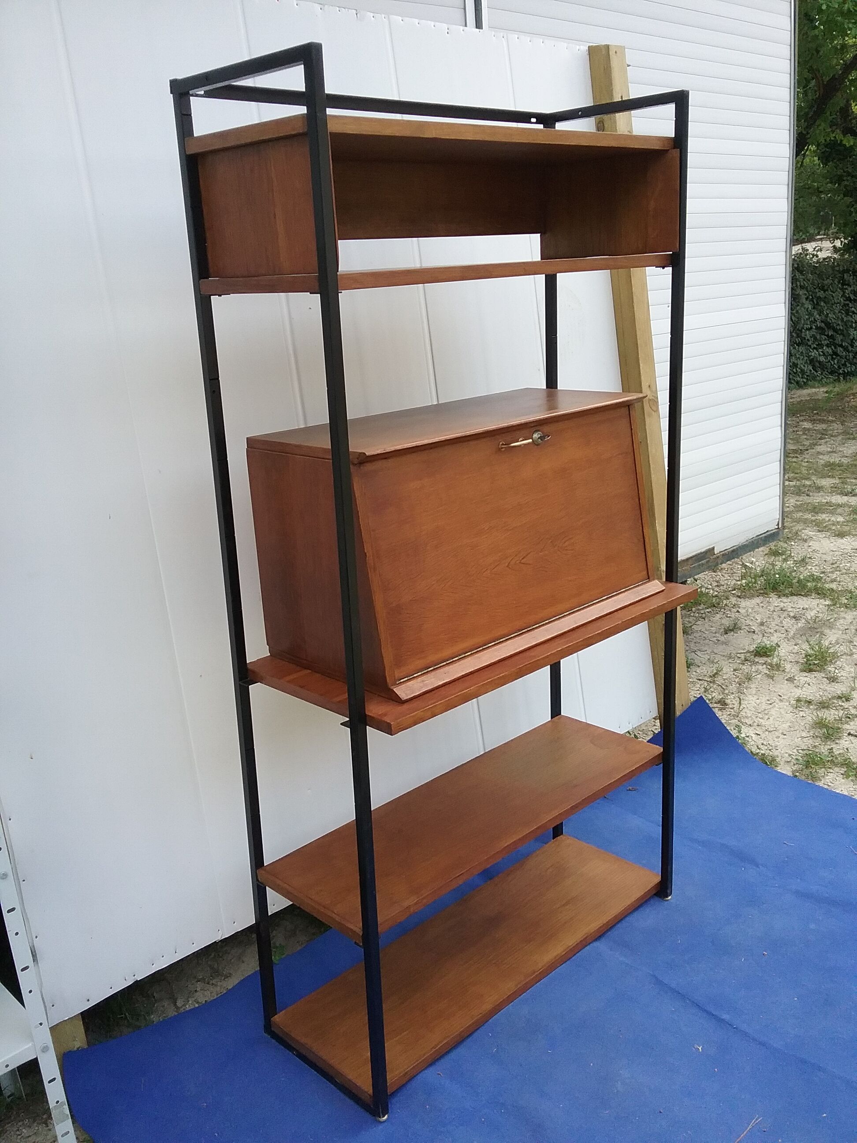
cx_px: 428
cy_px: 572
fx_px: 1023
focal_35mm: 31
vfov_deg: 58.4
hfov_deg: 45.4
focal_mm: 3.3
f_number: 2.2
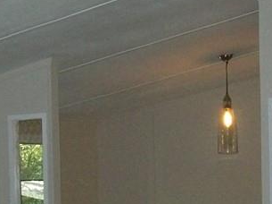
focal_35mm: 121
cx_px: 111
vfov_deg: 12.0
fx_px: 950
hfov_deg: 16.3
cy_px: 223
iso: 160
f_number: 2.7
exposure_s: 1/60
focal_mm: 6
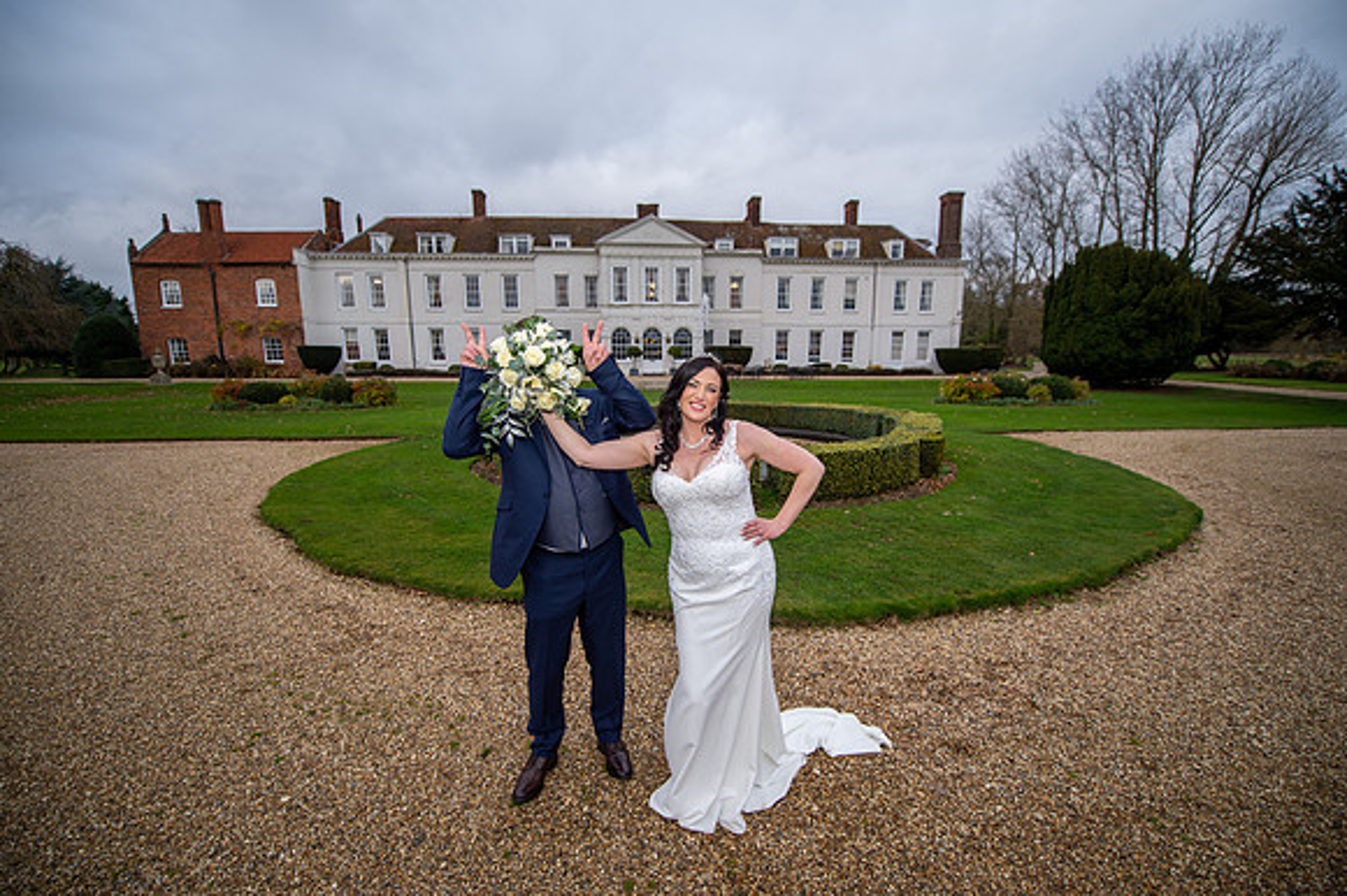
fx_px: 524
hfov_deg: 104.3
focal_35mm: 14
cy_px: 448
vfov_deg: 81.1
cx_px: 674
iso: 100
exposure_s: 1/160
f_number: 2.8
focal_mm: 14
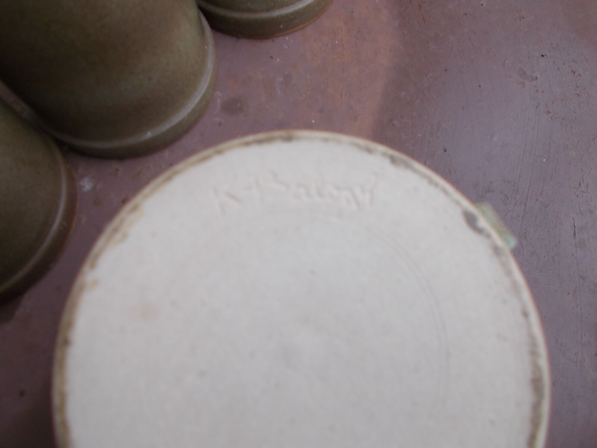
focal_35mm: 26
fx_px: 448
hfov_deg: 67.3
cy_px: 224
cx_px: 298
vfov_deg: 53.1
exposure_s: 1/25
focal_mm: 4.6
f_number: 3.2
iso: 100
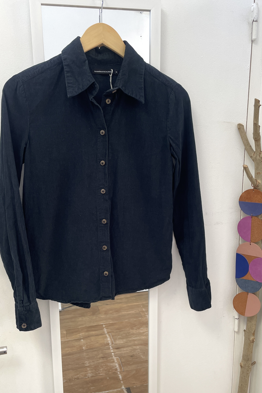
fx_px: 349
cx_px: 128
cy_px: 216
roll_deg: +1.5
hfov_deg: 41.1
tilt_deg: -11.8
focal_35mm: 32
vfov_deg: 58.6
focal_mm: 4.2
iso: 80
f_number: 1.6
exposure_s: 1/100
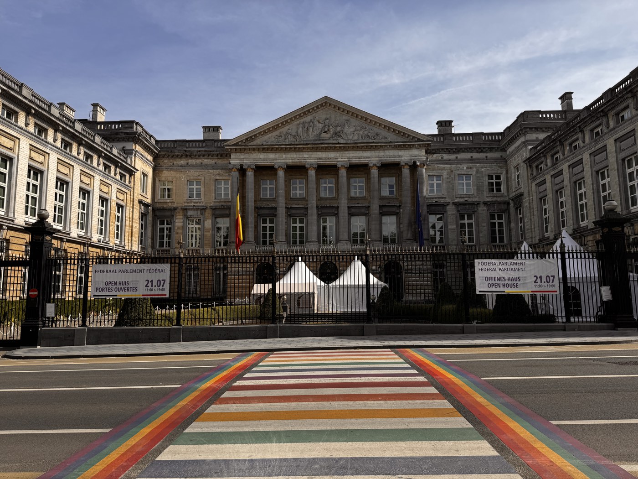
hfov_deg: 71.6
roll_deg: +0.3
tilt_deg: +7.0
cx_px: 319
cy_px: 240
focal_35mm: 24
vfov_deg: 56.8
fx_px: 442
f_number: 1.78
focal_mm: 6.76
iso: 80
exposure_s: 1/4608
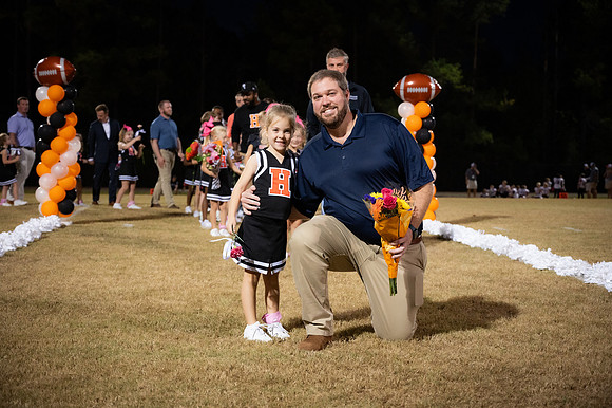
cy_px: 204
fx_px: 968
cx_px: 306
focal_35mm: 57
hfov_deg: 35.1
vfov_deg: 23.8
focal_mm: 57
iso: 3200
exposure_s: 1/250
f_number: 4
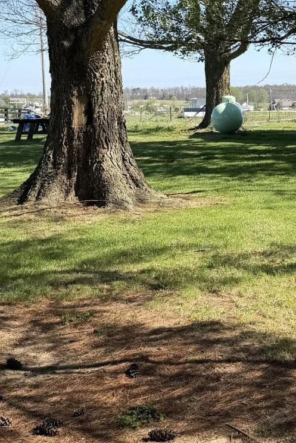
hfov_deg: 19.5
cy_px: 165
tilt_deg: -4.0
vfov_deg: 29.9
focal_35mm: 67
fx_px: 826
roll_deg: -0.6
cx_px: 324
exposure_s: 1/2169
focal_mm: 6.76
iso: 80
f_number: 1.78
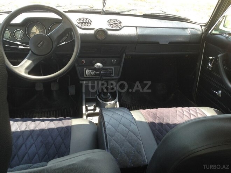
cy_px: 86
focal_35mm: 33
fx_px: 220
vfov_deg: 42.9
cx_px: 116
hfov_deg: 55.4
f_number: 2.4
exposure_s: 1/120
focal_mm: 4.12
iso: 50
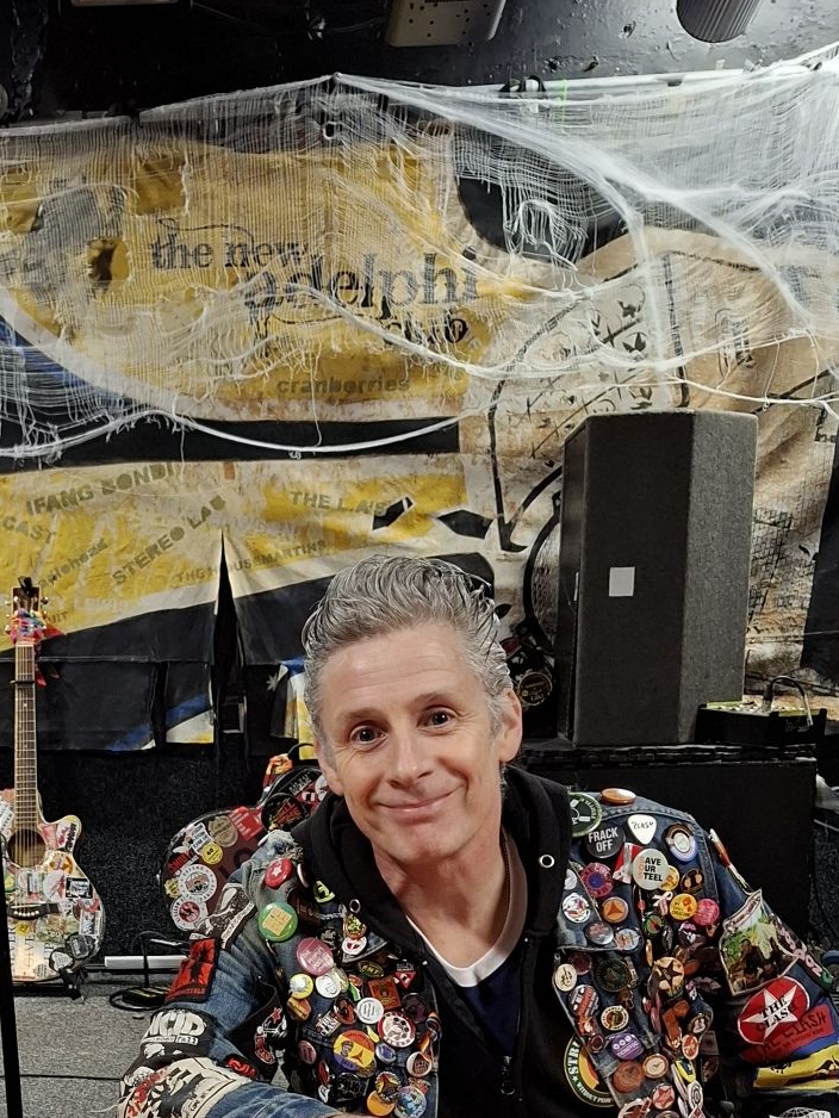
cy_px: 964
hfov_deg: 27.8
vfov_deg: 36.3
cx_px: 43
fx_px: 1615
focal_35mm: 50
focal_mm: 5.54
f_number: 1.8
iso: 400
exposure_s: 1/33
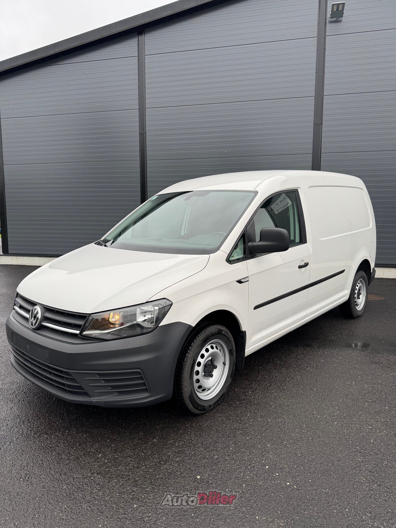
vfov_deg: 71.6
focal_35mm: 24
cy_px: 264
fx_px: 366
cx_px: 198
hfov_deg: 56.8
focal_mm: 6.76
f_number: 1.78
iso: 80
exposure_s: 1/832
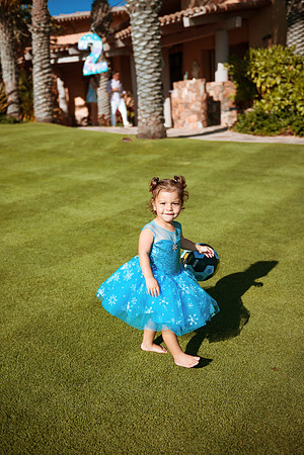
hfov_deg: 35.1
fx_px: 481
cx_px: 152
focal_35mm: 38
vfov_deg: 50.7
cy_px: 228
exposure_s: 1/5000
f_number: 2.8
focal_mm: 38
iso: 250
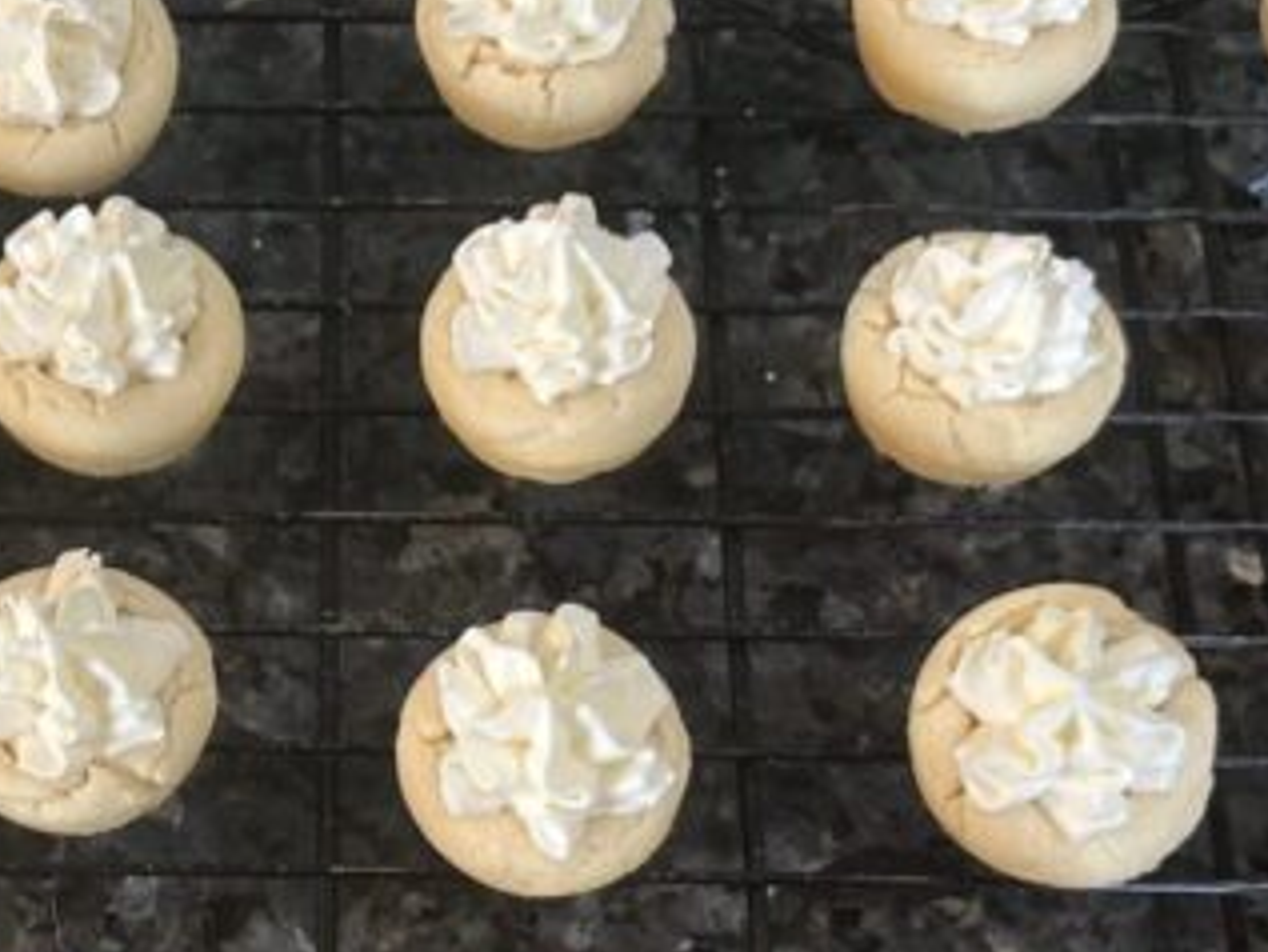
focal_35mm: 59
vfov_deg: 24.5
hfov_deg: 32.0
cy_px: 728
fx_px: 2162
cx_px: 288
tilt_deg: -65.9
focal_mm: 5.7
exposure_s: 1/60
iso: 160
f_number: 1.5
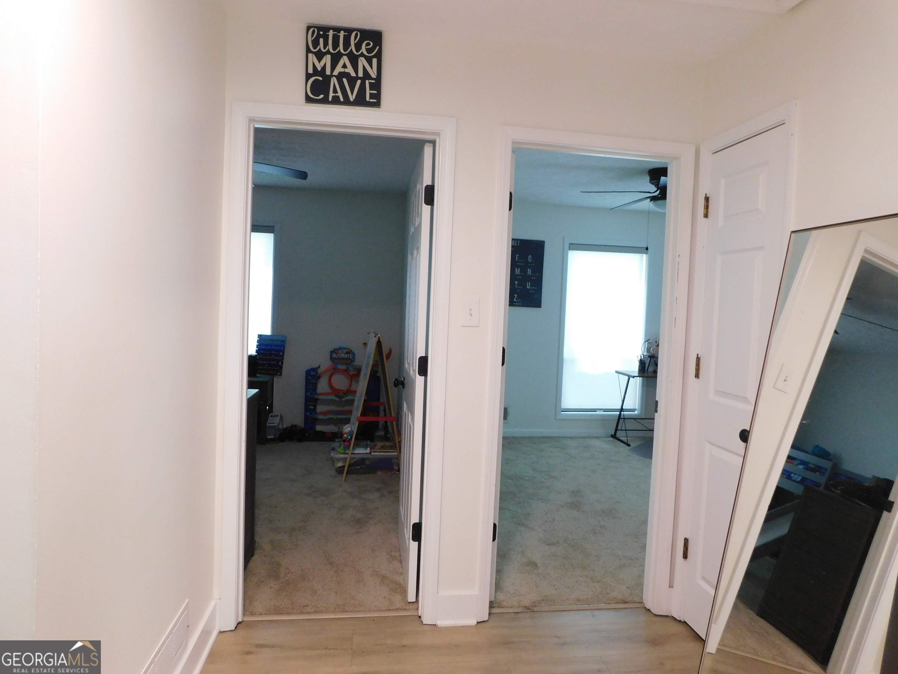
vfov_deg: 58.9
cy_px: 337
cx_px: 449
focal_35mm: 23
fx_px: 597
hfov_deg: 73.9
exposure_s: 1/30
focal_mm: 4
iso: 400
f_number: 3
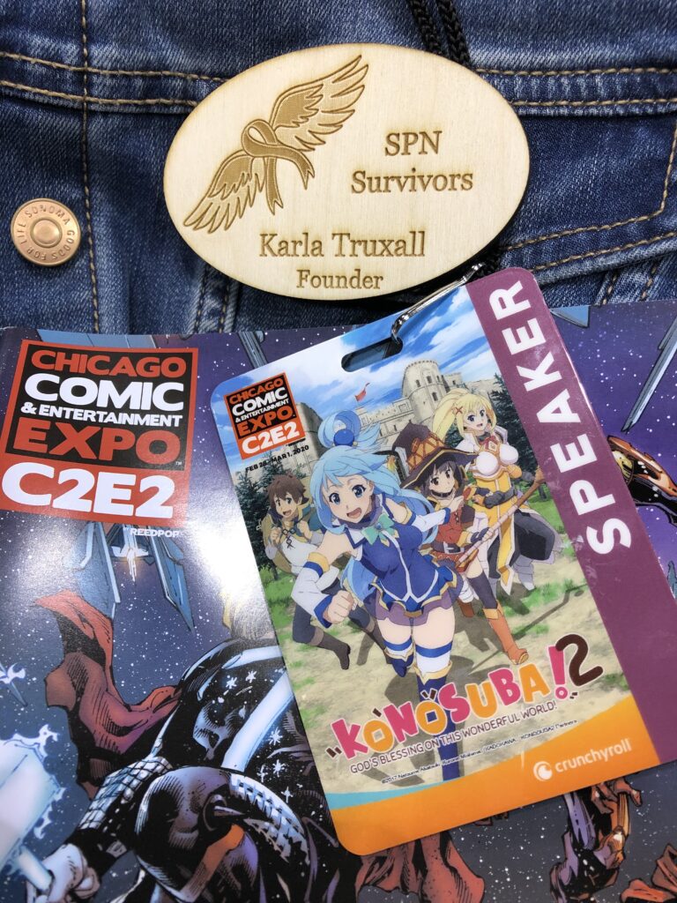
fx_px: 730
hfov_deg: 49.7
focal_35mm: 28
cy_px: 452
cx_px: 338
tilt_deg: -68.5
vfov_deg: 63.4
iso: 25
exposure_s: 1/30
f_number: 1.8
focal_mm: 3.99
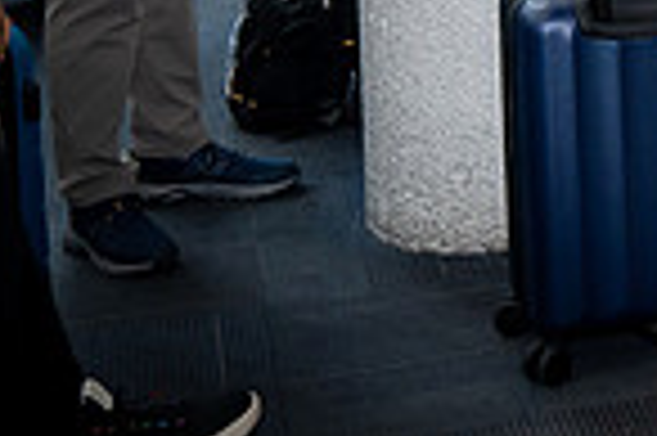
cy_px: -252
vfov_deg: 8.8
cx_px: 1274
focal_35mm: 151
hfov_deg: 12.2
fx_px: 2753
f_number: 5
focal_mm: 38
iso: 3200
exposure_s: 1/100
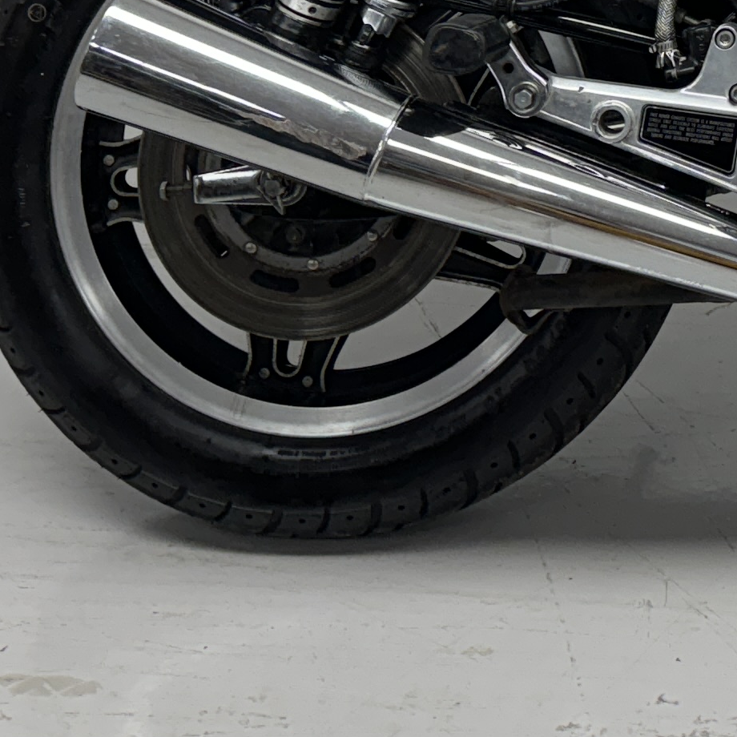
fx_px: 2240
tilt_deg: -16.1
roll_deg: -1.3
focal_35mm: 93
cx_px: 1063
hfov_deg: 17.1
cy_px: -465
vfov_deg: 16.5
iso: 64
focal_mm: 6.76
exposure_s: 1/100
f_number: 1.78
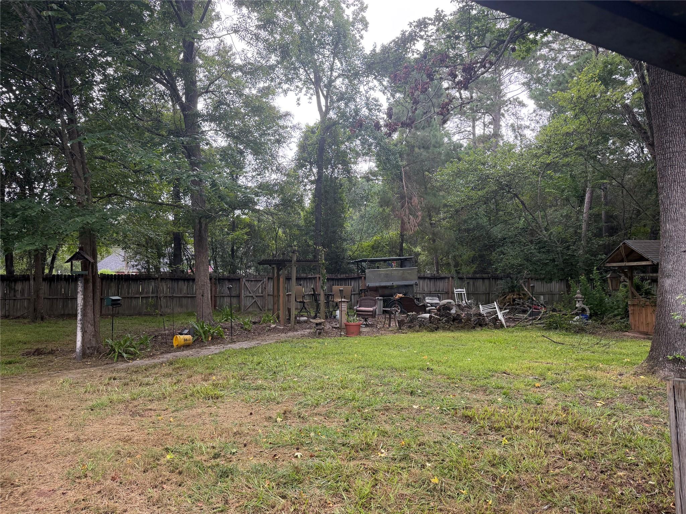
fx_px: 476
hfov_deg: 71.6
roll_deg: +0.0
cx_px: 343
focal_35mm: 24
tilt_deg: +1.3
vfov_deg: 56.8
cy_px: 257
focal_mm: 6.76
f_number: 1.78
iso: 125
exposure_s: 1/192
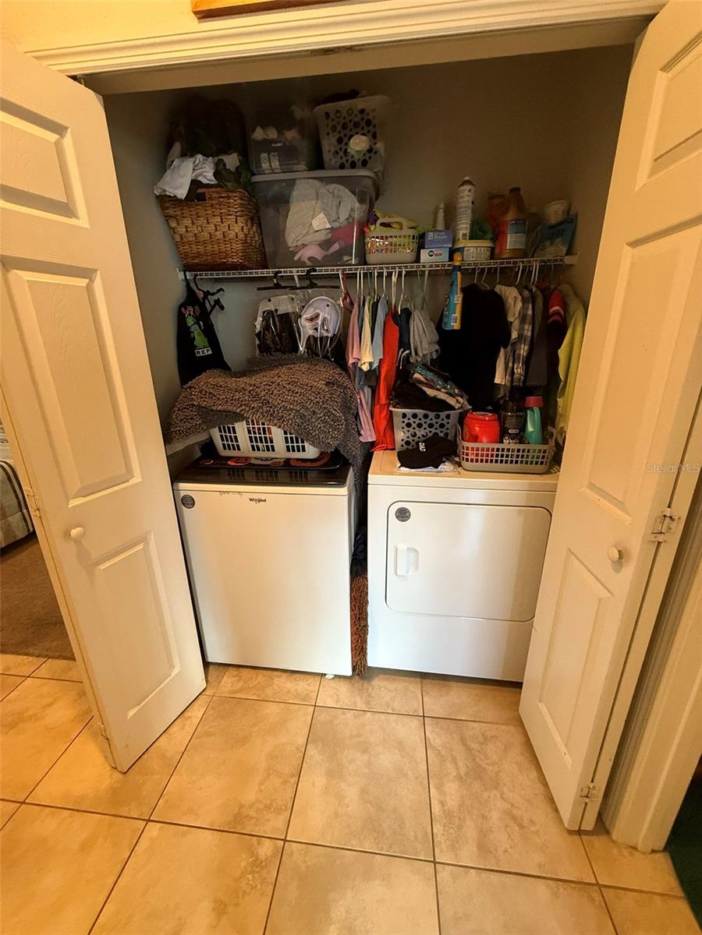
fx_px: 379
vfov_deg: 102.1
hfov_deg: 85.7
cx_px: 351
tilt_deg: -17.4
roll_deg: +0.7
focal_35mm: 14
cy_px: 468
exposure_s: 1/60
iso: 400
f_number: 2.2
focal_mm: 2.22
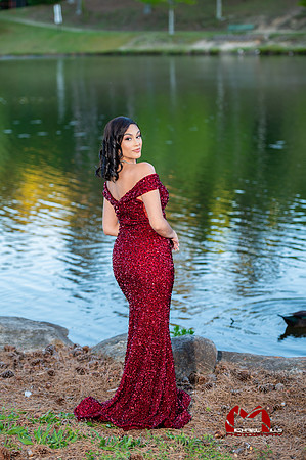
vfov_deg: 23.9
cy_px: 230
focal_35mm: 85
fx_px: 1086
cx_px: 153
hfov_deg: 16.0
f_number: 2.8
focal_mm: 85
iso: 320
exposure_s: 1/200
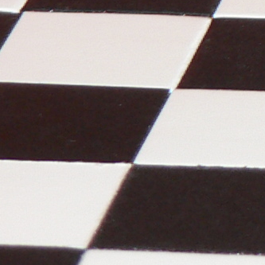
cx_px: 885
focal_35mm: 631
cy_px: -392
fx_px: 5465
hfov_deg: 2.7
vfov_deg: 2.8
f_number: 3.2
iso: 80
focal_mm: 15.5
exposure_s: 1/60
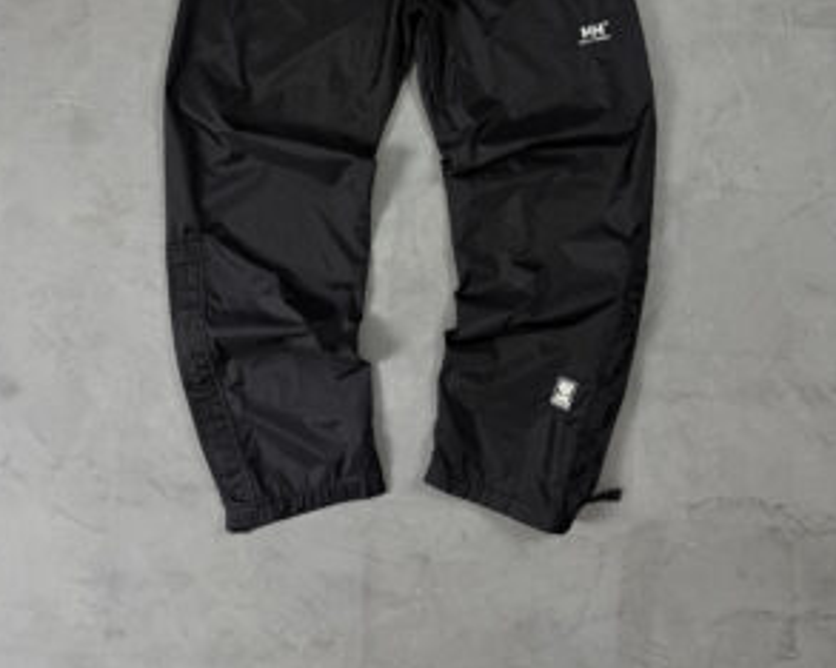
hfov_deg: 55.7
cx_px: 411
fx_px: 791
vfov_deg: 43.6
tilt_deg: -85.5
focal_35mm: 32
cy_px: 131
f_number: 1.78
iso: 125
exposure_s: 1/60
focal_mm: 6.76
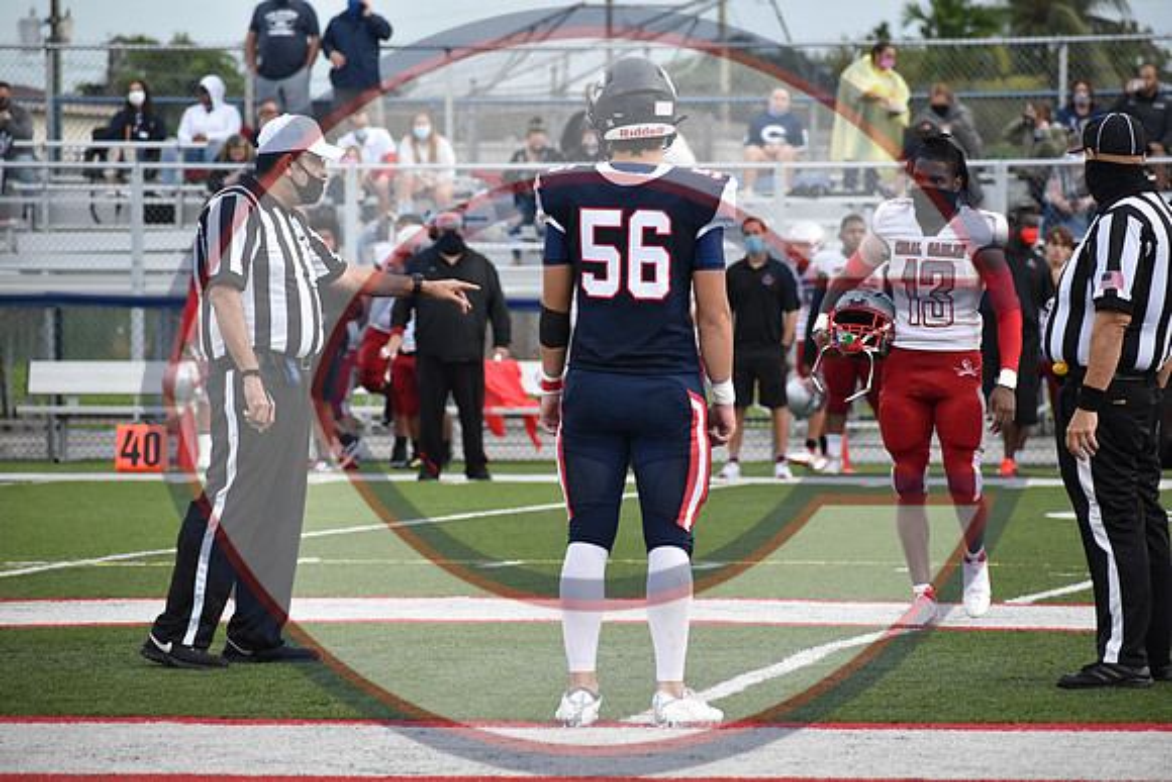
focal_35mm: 218
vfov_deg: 6.3
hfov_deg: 9.5
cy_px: 391
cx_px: 586
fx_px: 7082
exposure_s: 1/500
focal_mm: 145
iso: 1400
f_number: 4.8
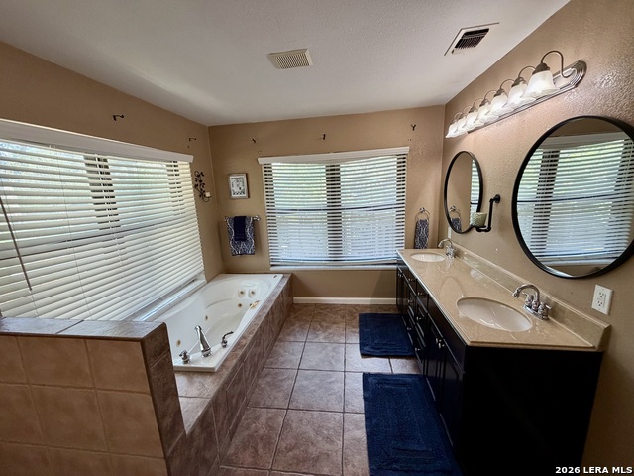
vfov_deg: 85.7
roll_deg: +2.6
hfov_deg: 102.1
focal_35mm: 14
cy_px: 238
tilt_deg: -10.9
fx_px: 256
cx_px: 317
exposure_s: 1/120
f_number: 2.2
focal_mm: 2.22
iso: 250
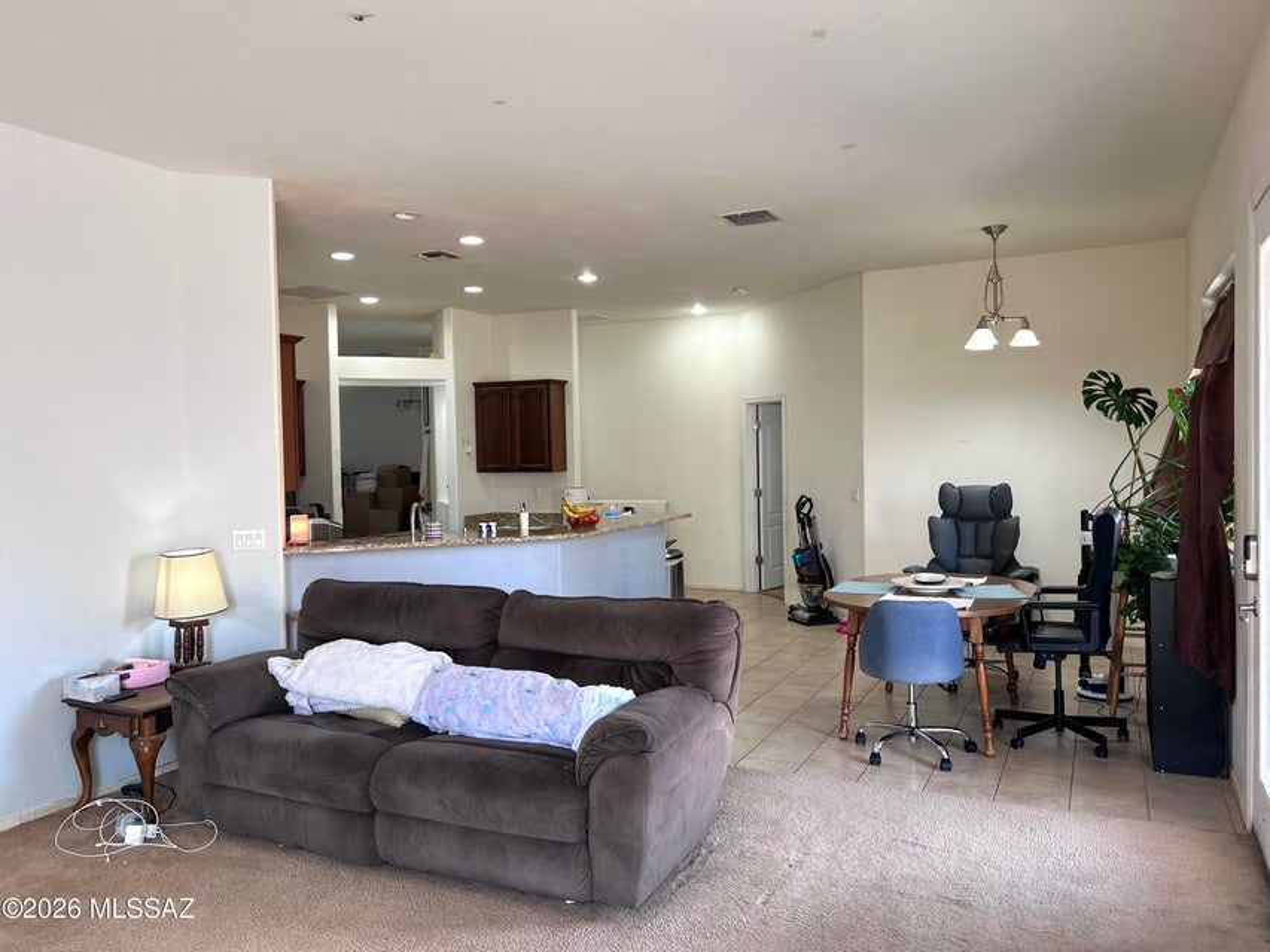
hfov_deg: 67.3
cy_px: 476
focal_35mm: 26
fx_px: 954
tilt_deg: -1.3
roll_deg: +0.4
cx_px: 635
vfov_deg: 53.1
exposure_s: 1/120
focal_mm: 5.7
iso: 100
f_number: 1.5
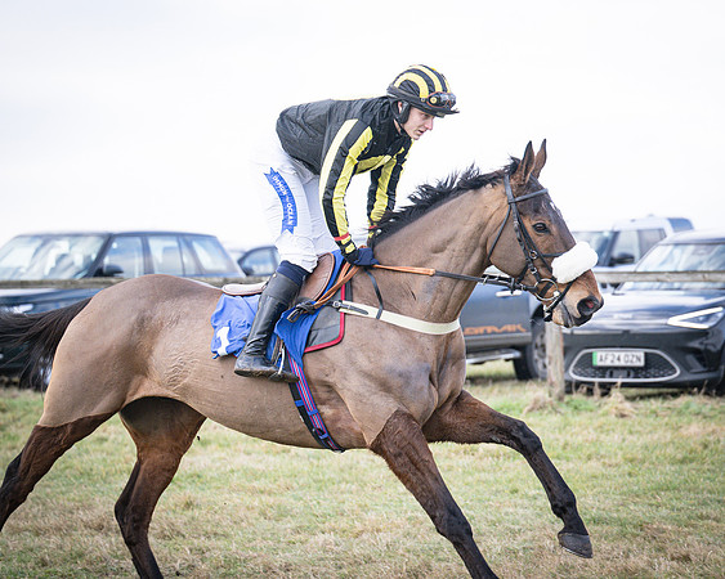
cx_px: 435
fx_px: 2900
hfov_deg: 14.2
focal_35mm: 135
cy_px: 290
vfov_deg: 11.4
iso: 400
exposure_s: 1/1600
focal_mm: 80
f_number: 2.8
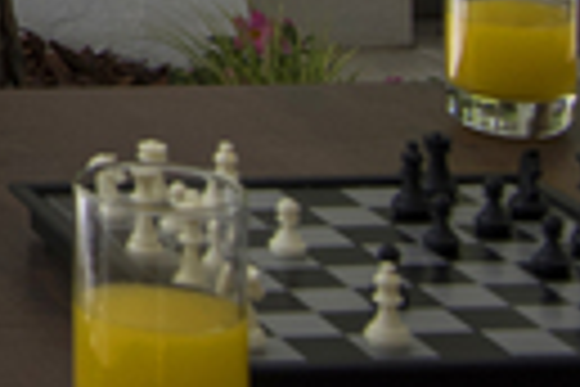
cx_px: -1164
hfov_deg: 8.2
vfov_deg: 5.9
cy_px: -778
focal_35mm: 214
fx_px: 3448
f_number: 9
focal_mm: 29
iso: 250
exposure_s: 1/125
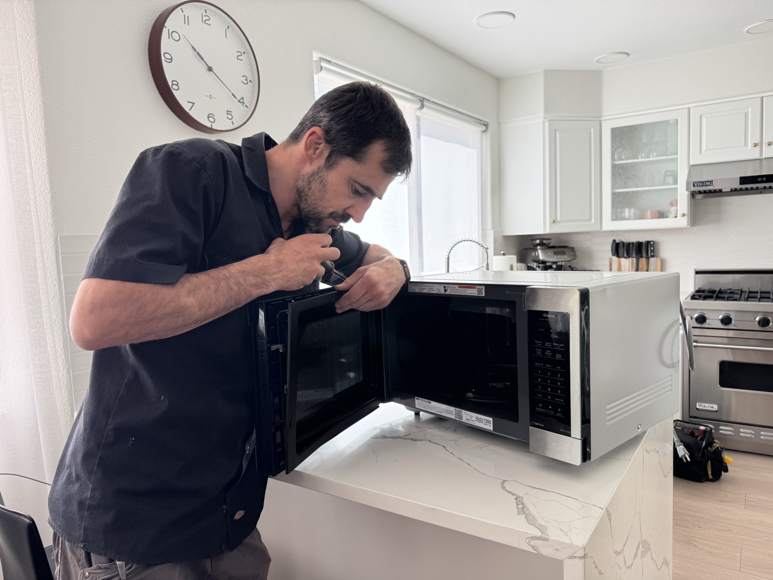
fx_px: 536
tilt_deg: -4.4
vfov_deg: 56.8
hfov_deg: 71.6
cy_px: 290
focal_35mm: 24
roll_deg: +2.5
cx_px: 386
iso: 64
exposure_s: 1/185
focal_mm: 6.76
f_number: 1.78
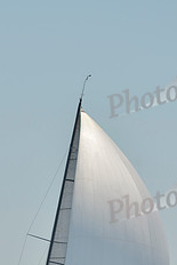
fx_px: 5515
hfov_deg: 1.8
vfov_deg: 2.8
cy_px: 270
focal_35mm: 749
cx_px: 49
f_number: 7.1
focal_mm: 300
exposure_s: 1/1250
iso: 200
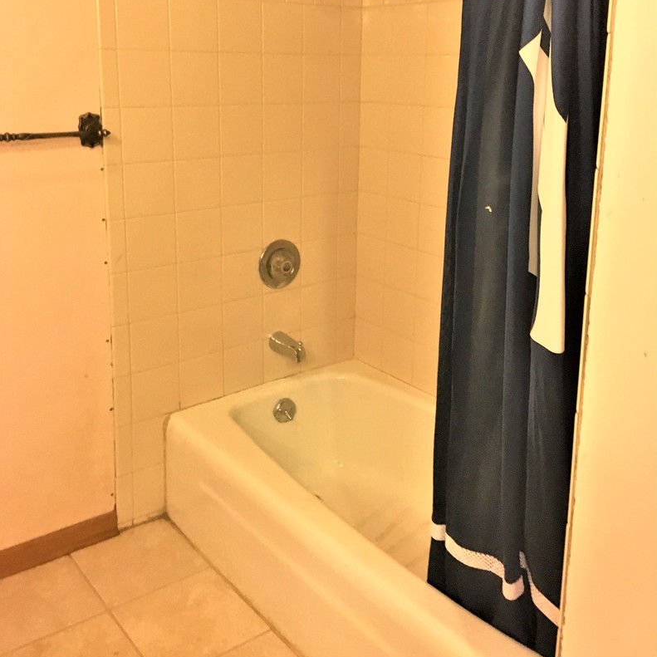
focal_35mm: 35
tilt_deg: -14.1
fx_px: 752
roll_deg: -0.3
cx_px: 322
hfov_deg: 47.2
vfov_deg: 46.4
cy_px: 214
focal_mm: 4.15
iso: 200
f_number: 2.2
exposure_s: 1/20
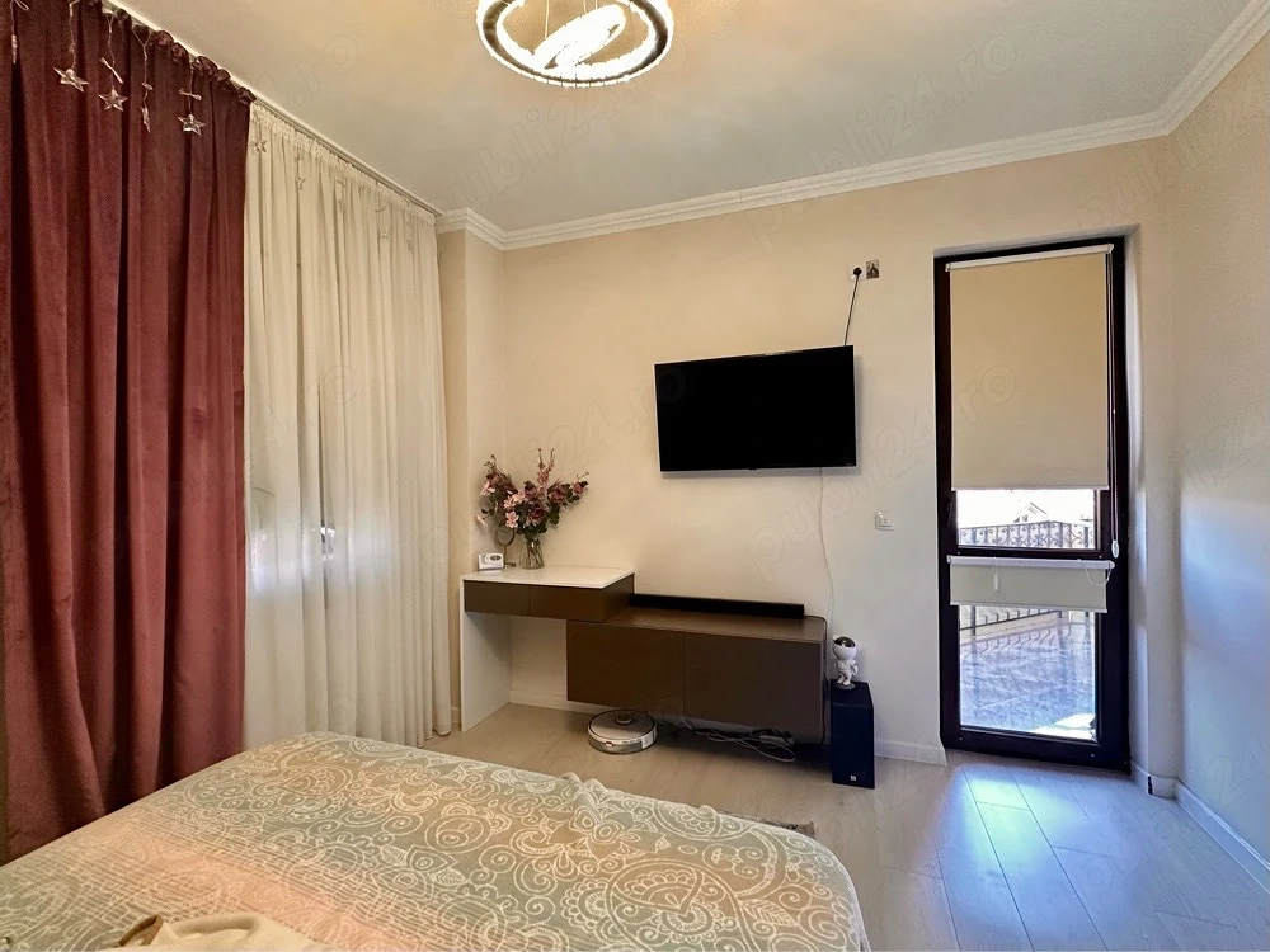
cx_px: 635
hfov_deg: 102.1
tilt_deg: +0.3
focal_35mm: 14
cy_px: 476
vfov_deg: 85.7
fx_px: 514
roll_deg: +2.0
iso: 250
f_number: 2.2
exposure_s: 1/99
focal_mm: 2.22
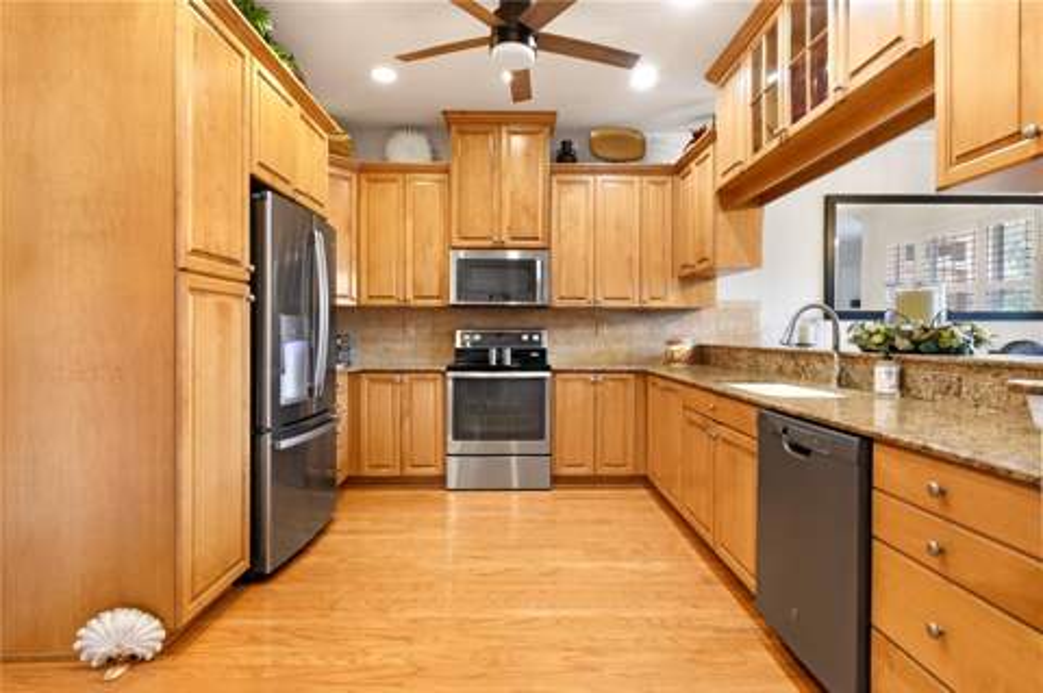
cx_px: 522
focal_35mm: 18
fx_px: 521
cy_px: 346
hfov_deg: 90.1
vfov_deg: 67.3
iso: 320
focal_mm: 12
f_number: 11
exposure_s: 1/30
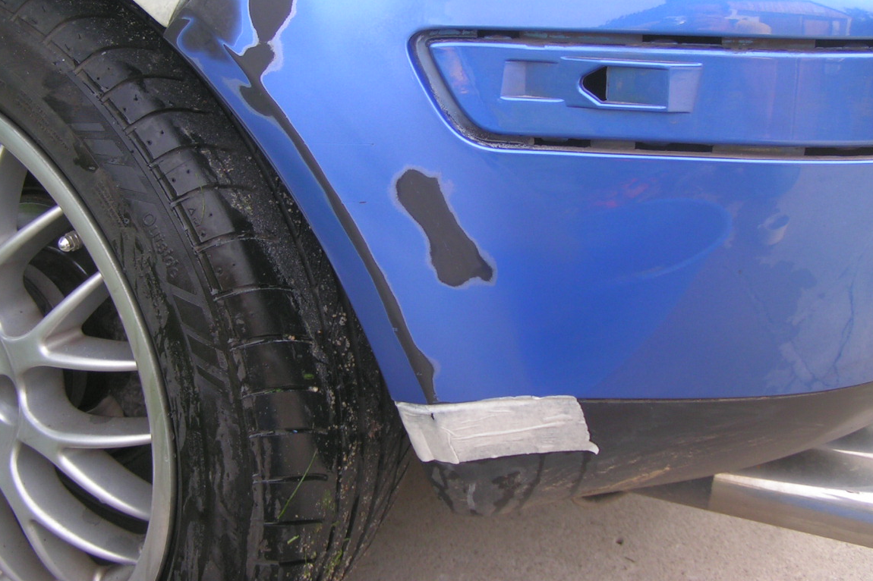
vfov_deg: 30.4
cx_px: 414
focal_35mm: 44
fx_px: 1067
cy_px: 241
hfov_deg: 44.5
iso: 50
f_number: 2.8
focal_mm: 5.8
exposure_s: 1/125
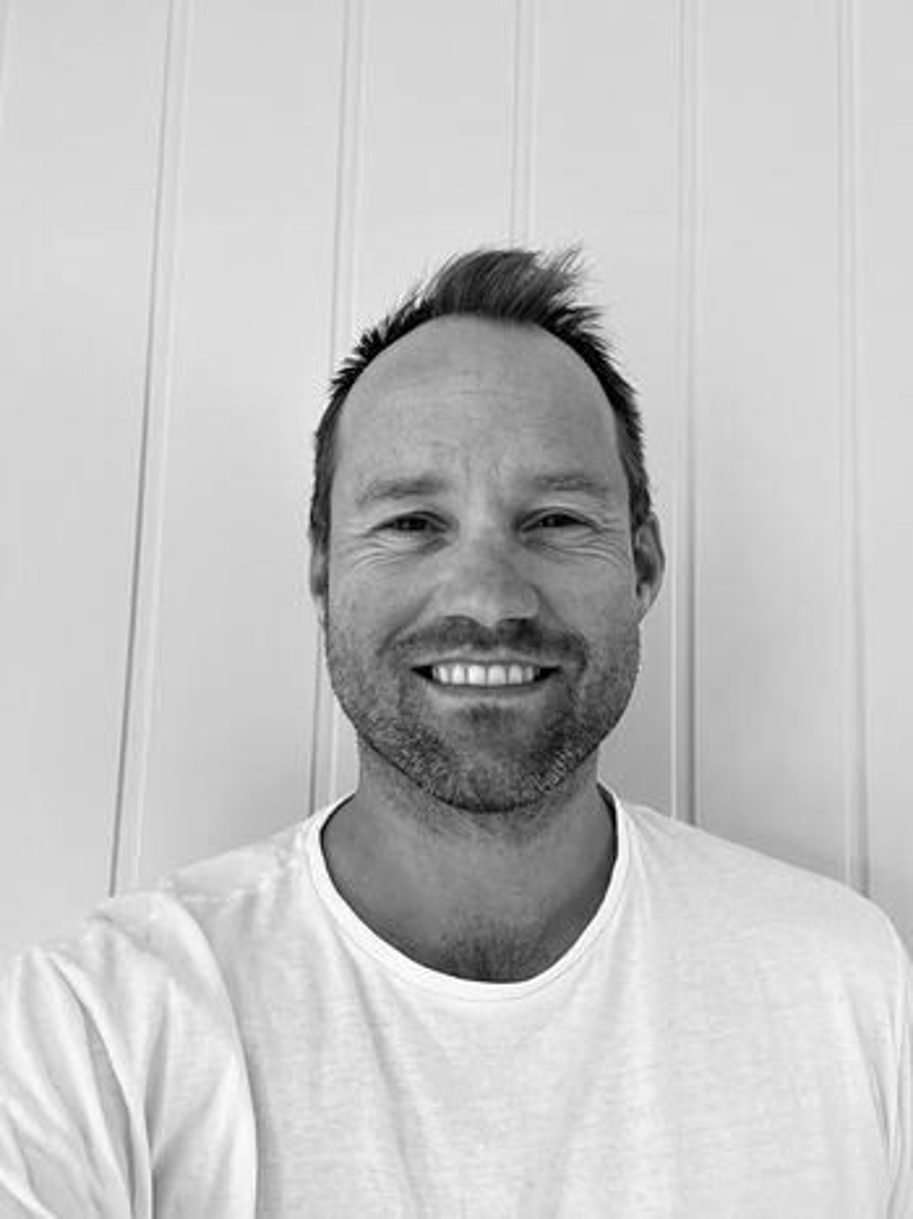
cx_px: 456
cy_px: 610
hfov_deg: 46.8
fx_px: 1055
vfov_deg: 60.0
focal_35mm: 30
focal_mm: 2.69
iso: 80
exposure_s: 1/88
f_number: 1.9
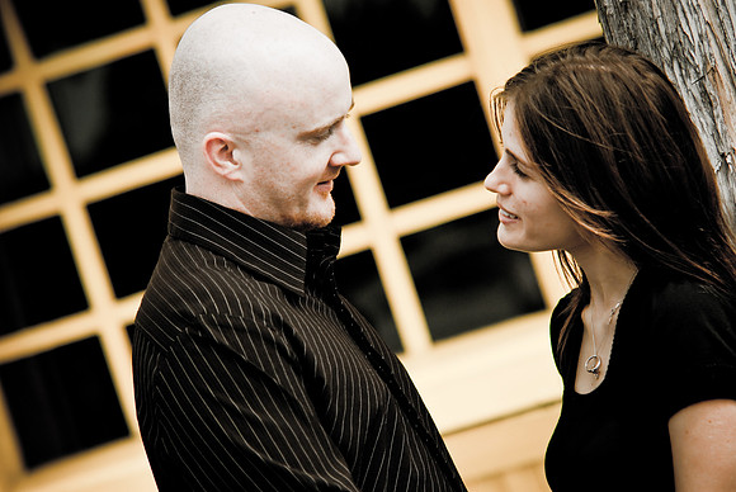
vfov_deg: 8.7
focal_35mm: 158
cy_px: 246
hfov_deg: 13.0
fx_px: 3223
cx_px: 368
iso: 400
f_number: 2.8
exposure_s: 1/4000
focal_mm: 105
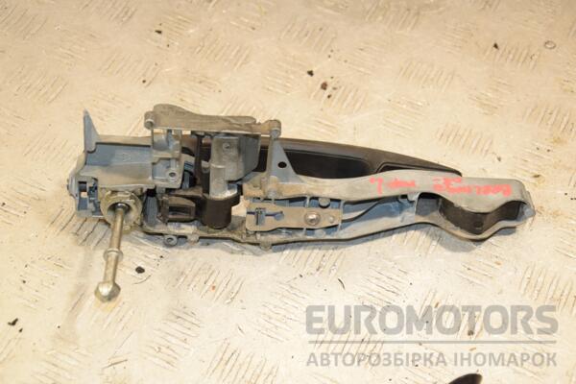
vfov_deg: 18.2
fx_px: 1200
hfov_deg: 27.0
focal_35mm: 75
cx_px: 288
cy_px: 192
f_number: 6.3
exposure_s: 1/200
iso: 800
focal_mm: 50
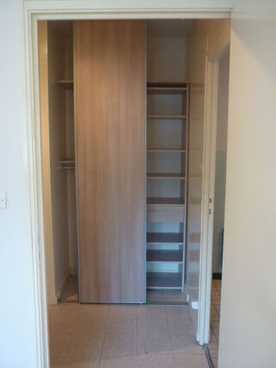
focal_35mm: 33
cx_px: 138
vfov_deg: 55.4
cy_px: 184
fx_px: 351
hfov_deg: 42.9
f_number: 2.8
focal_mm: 5.5
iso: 200
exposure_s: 1/30
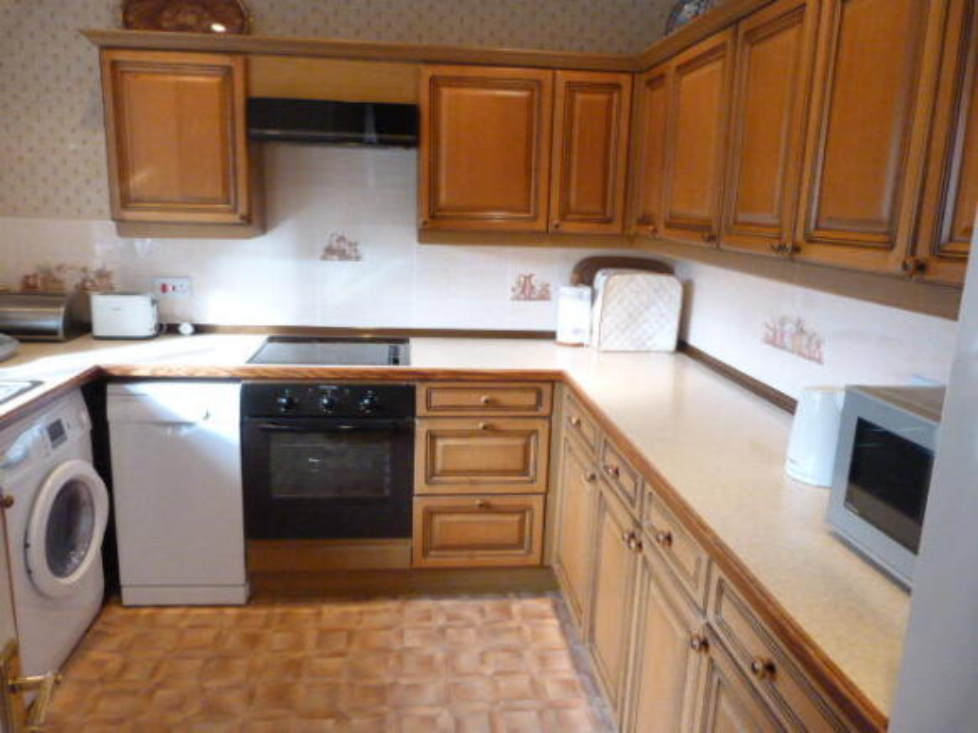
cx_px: 489
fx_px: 706
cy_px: 366
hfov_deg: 69.4
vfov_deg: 54.9
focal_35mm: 25
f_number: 2.8
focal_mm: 4.5
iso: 800
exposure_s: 1/125
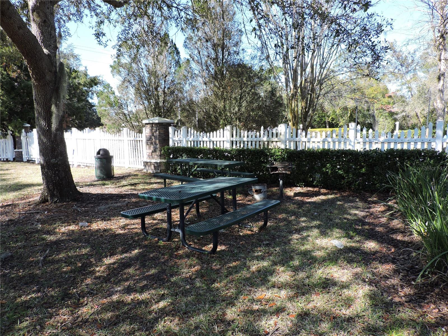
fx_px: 311
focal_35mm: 24
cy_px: 168
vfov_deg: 56.8
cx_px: 224
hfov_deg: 71.6
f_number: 3
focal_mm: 4.3
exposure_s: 1/320
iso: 100
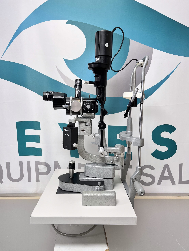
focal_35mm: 26
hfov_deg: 53.1
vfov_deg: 67.3
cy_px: 126
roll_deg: +2.3
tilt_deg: -7.9
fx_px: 189
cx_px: 94
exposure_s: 1/209
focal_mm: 5.1
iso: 50
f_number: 1.6
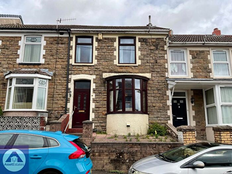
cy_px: 87
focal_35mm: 29
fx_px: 194
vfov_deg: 48.2
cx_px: 116
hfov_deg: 61.7
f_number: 1.8
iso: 16
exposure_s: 1/642
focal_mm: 3
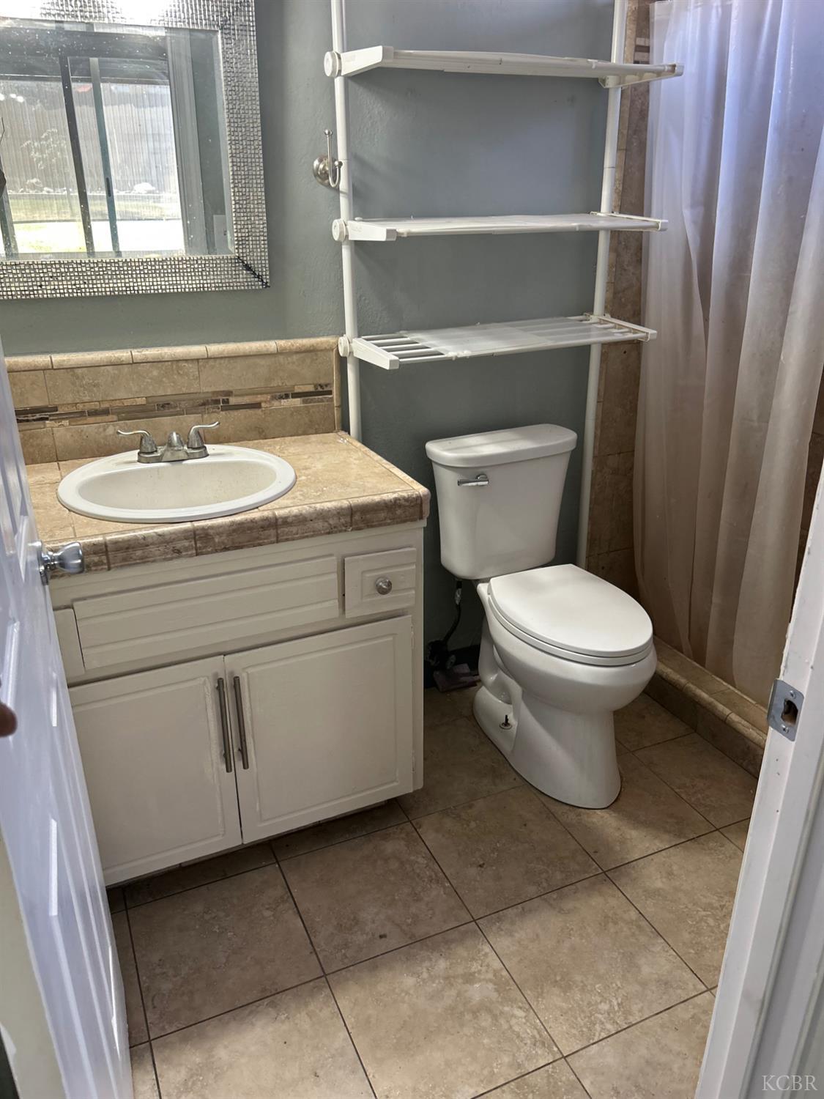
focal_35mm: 26
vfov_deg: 67.3
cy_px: 550
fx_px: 825
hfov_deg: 53.1
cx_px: 412
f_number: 1.5
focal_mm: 5.7
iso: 100
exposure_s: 1/60
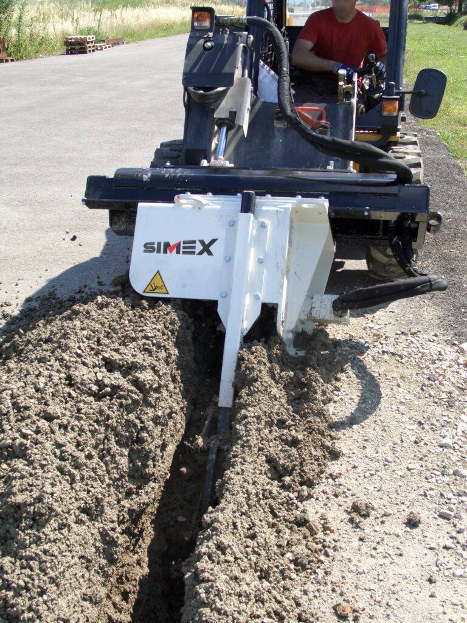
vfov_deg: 43.9
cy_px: 312
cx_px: 234
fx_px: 773
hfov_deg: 33.6
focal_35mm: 43
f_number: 4.2
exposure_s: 1/400
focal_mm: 9.2
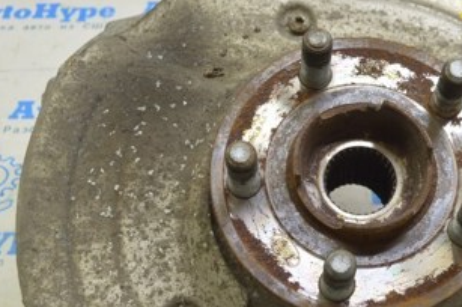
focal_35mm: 75
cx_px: 309
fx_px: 961
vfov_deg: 18.1
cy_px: 196
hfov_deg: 26.9
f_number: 5.6
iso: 400
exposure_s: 1/20
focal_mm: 24
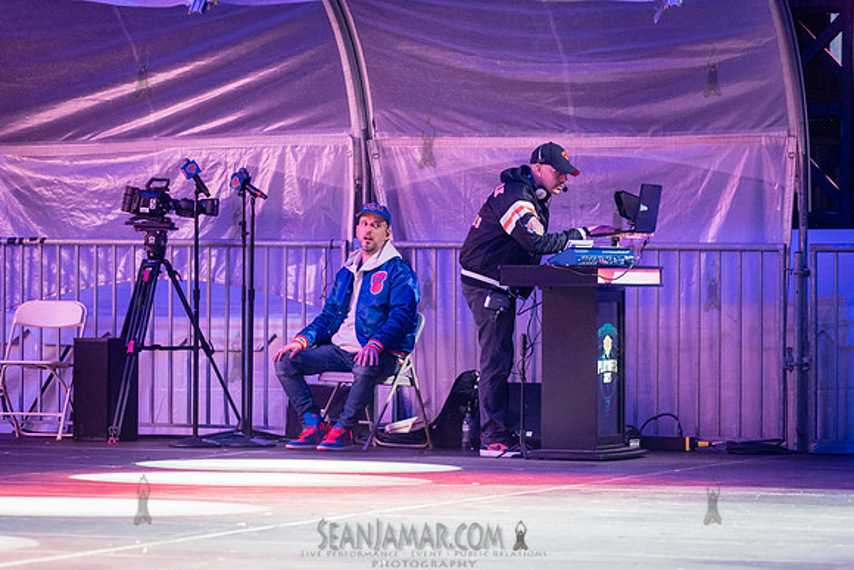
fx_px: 3828
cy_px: 285
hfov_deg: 12.7
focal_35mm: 161
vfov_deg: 8.5
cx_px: 427
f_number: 4
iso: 6400
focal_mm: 155
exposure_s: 1/250
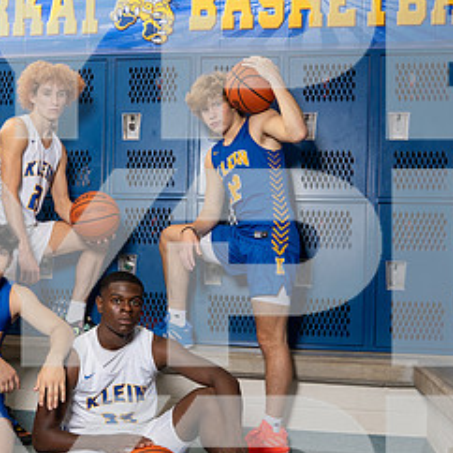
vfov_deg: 30.0
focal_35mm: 57
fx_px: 844
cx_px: 131
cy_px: 269
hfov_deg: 29.7
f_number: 8
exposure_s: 1/200
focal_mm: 28
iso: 800
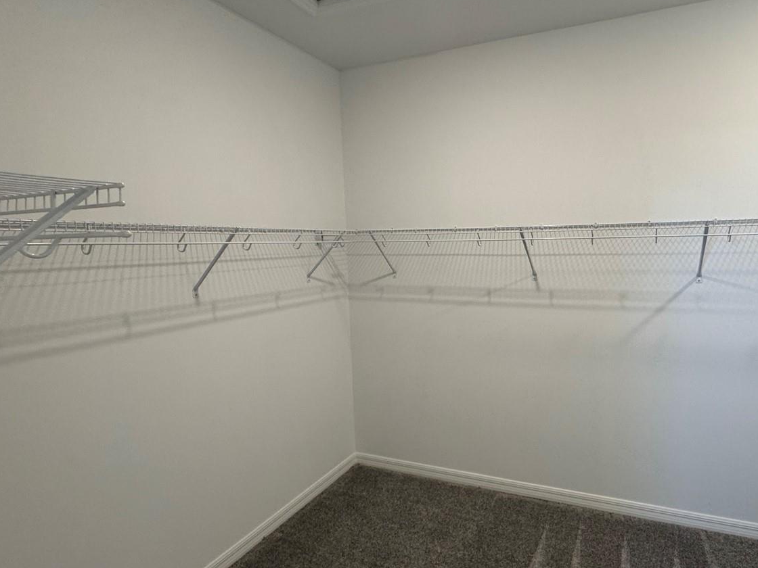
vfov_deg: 66.0
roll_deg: +1.7
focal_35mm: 20
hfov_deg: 80.2
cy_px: 287
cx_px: 474
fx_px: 438
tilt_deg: -6.3
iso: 200
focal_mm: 2.22
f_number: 2.2
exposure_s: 1/120
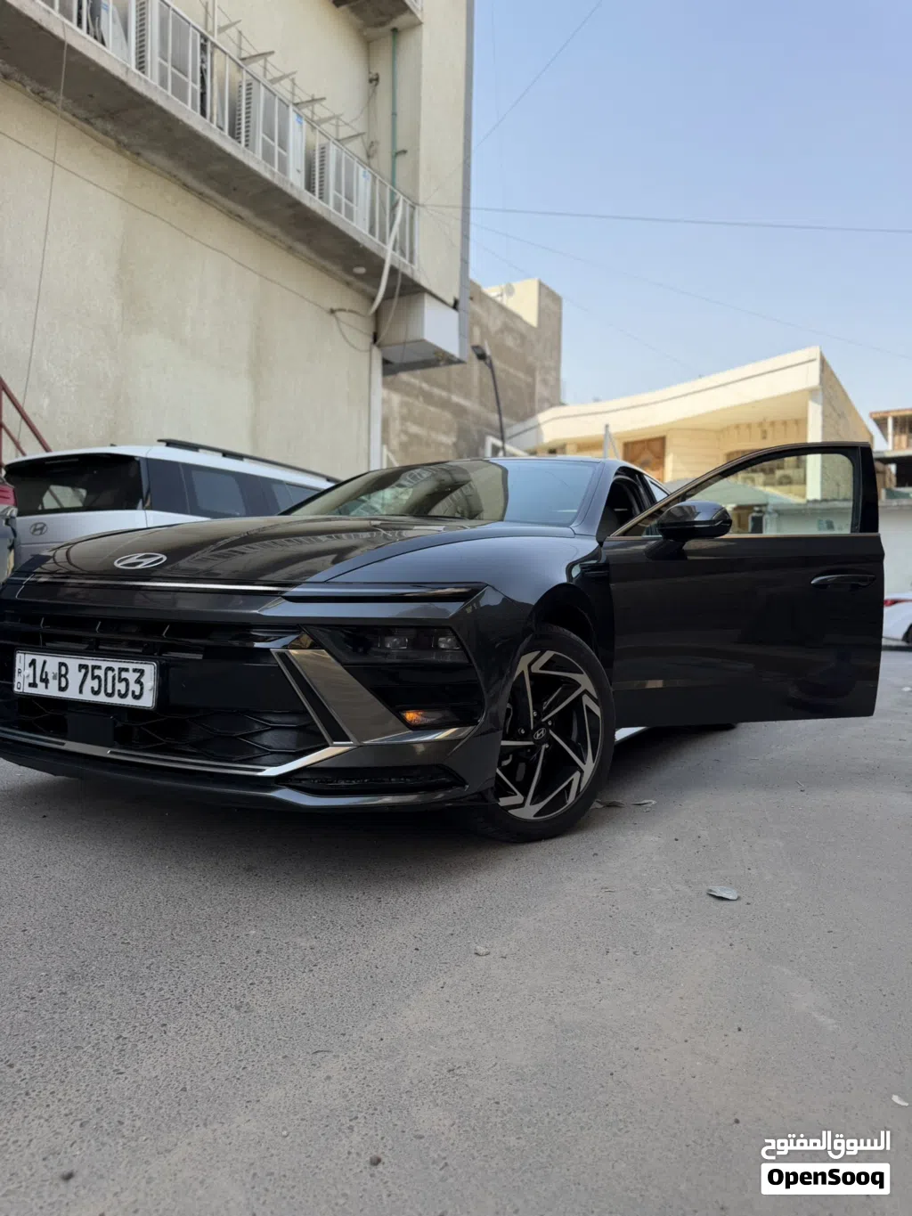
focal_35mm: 24
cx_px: 456
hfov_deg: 56.8
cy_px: 608
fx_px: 843
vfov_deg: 71.6
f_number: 1.78
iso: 100
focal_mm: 6.76
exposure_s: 1/1812
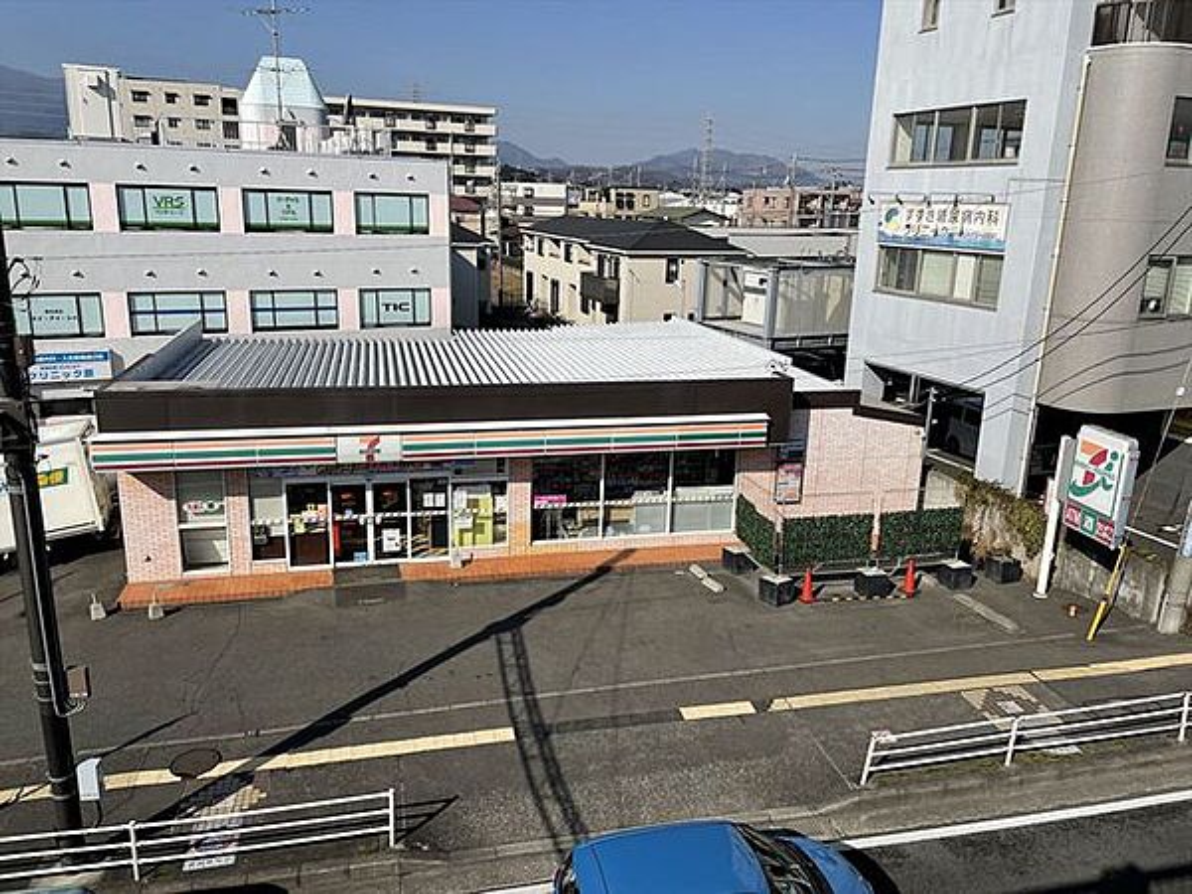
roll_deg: -1.3
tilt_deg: -13.9
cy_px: 447
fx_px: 895
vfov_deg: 53.1
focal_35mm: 26
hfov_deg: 67.3
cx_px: 596
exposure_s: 1/6135
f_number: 1.6
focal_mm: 4.2
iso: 32
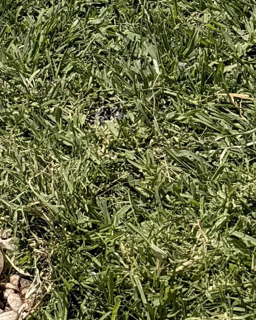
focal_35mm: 158
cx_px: -464
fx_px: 1496
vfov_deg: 10.6
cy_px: -426
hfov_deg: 8.5
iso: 80
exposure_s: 1/5714
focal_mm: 6.76
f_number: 1.78
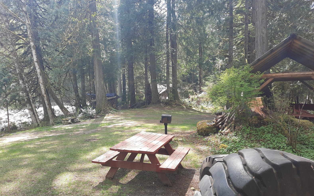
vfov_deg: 45.8
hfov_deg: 68.4
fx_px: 231
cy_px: 114
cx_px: 156
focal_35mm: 27
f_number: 2
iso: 32
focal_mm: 4.6
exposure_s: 1/120
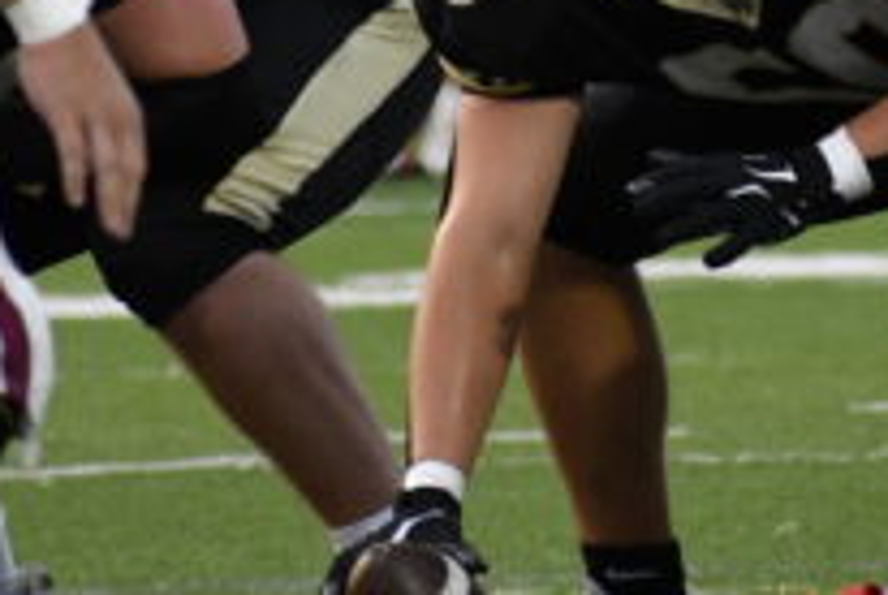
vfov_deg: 1.0
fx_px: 33100
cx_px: 737
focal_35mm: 1340
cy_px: 9
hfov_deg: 1.5
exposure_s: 1/640
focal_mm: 240
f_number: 6
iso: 1600
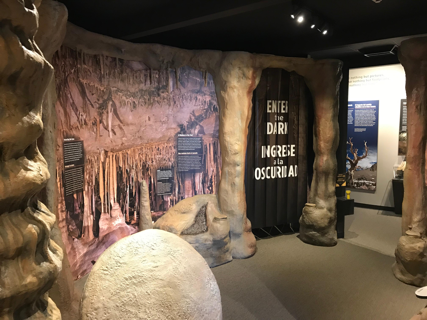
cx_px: 214
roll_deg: +0.5
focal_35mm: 28
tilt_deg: -5.8
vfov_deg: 49.7
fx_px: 345
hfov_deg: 63.4
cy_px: 160
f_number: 1.8
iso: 50
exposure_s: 1/15
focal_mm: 3.99
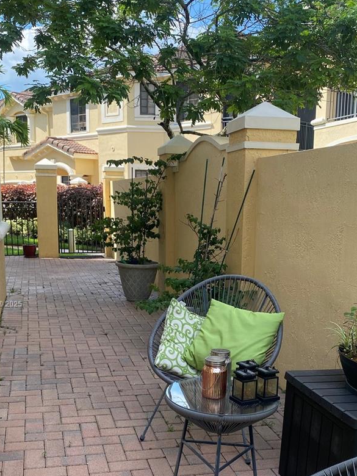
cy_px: 305
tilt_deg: -10.6
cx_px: 185
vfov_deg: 46.3
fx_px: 550
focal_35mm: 40
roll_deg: -1.0
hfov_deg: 36.0
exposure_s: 1/858
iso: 32
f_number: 1.8
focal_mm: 4.25
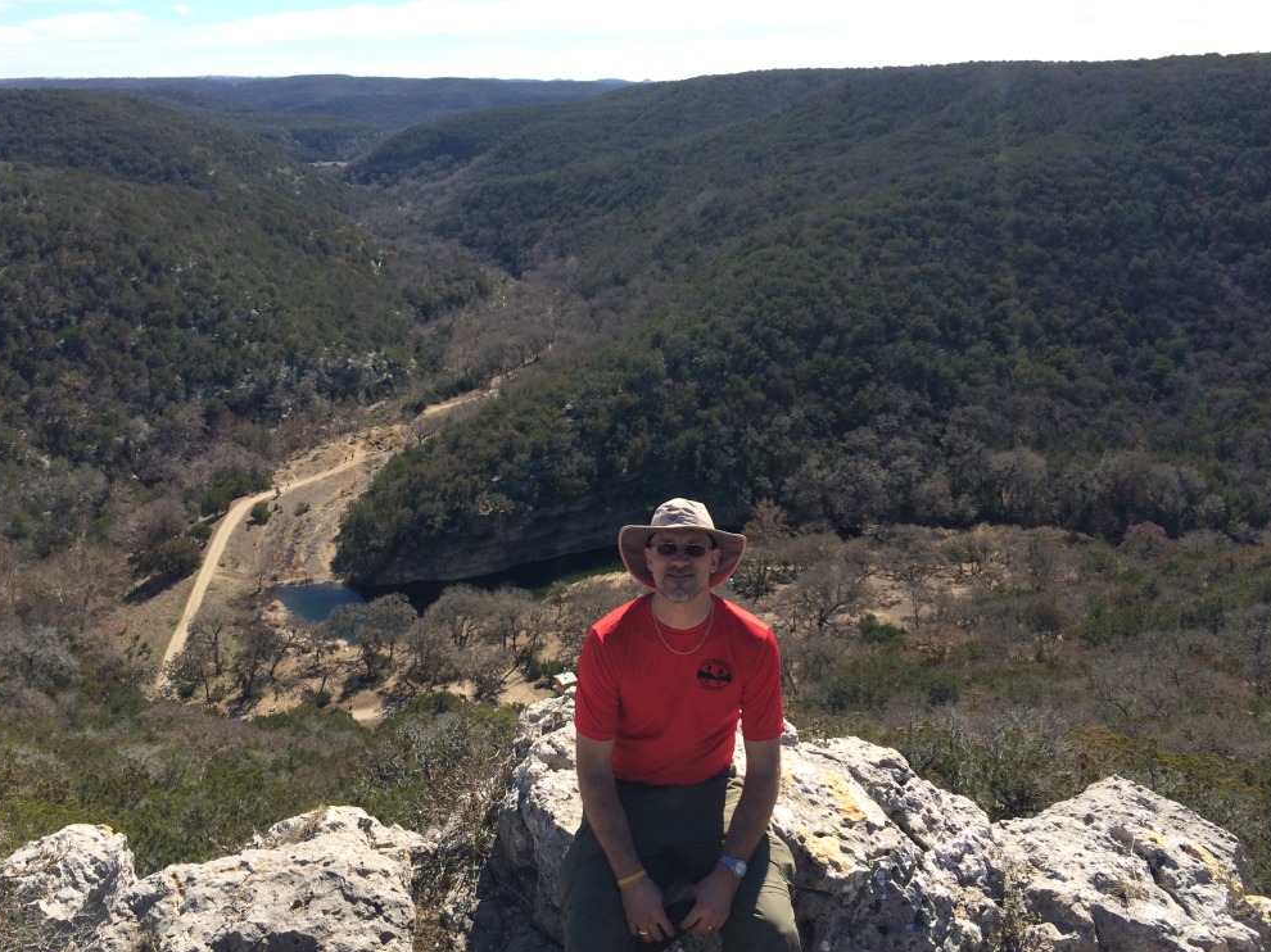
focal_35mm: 30
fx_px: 1101
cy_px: 471
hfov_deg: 60.0
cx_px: 623
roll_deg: +0.2
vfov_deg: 46.8
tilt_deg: -19.4
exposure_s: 1/1368
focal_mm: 4.15
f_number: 2.2
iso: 32
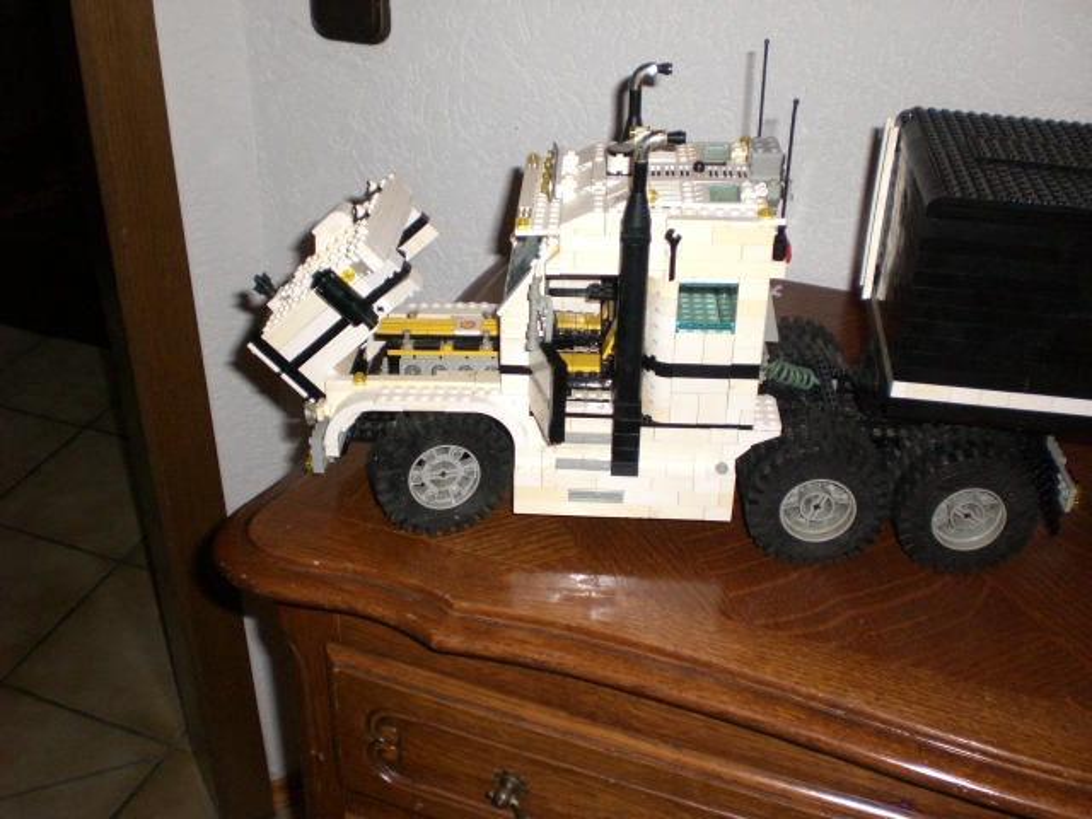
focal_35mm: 38
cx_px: 546
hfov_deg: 49.0
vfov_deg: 37.7
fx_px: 1199
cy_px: 410
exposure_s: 1/60
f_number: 3.1
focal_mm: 6.3
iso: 200
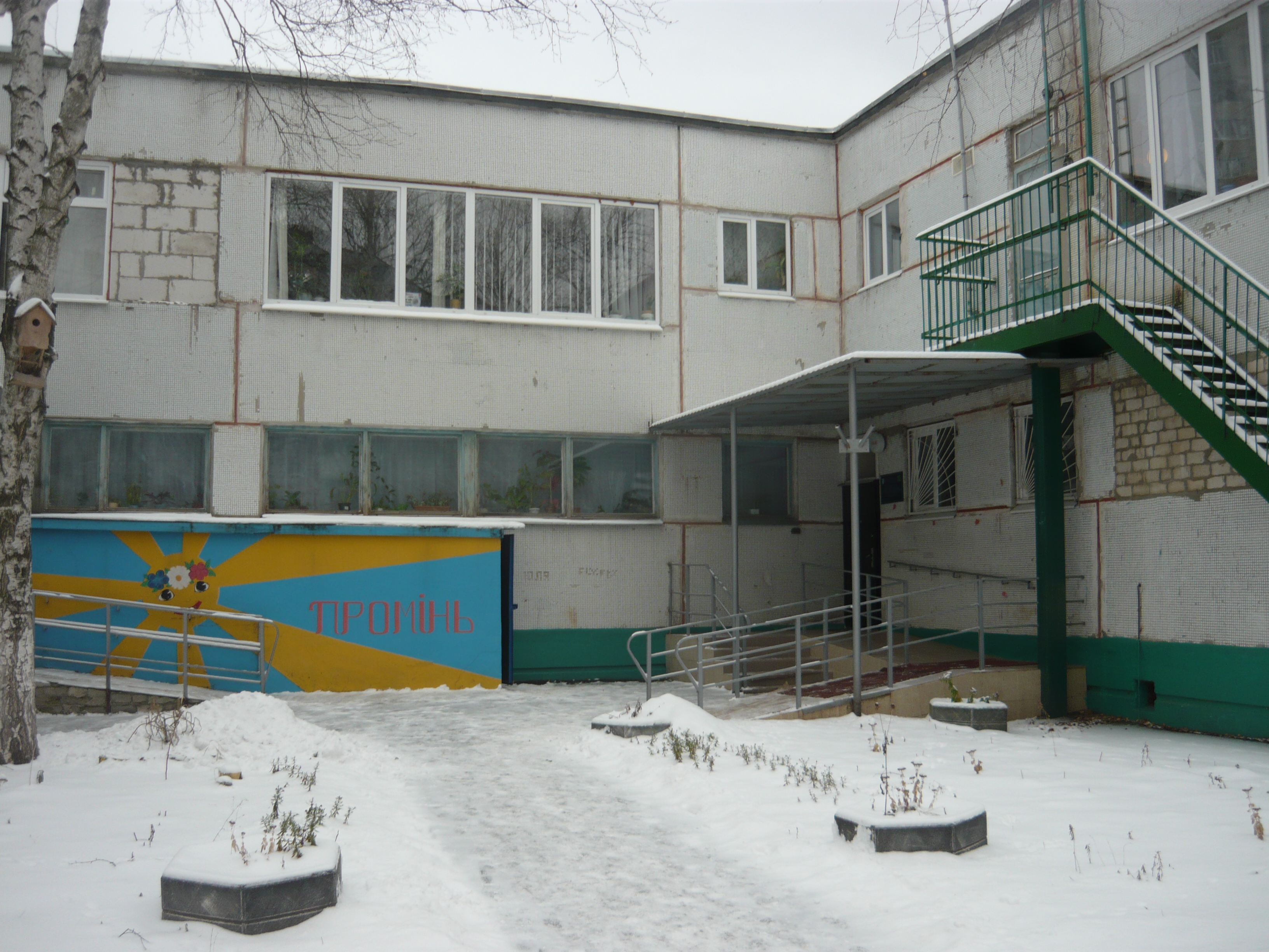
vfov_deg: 42.9
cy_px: 476
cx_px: 634
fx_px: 1210
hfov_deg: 55.4
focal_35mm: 33
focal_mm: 5.5
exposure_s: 1/200
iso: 100
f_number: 2.8
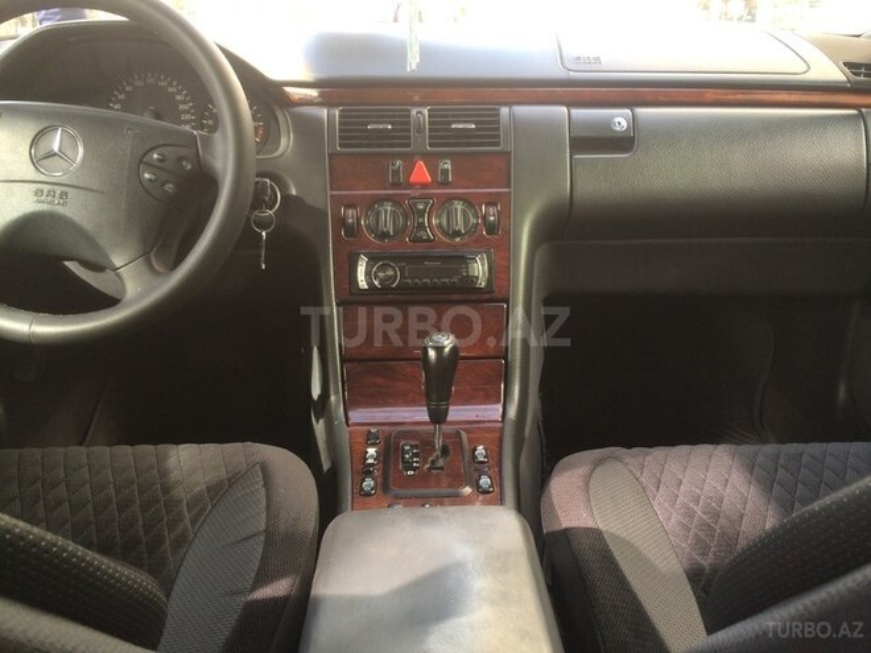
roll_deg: -0.4
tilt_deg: -22.7
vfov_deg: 48.2
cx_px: 436
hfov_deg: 61.7
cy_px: 326
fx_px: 730
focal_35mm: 29
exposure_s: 1/50
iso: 50
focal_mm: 4.15
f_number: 2.2
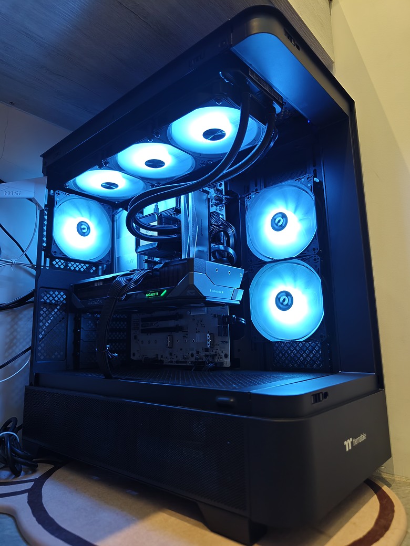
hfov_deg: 58.9
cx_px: 205
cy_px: 273
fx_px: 363
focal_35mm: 23
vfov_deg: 73.9
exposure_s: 1/60
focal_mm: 8.67
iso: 231
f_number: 1.75
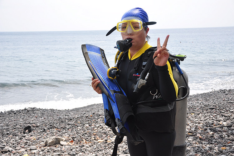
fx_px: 292
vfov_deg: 29.8
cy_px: 78
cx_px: 117
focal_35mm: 45
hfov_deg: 43.7
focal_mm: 30
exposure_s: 1/640
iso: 200
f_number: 4.5
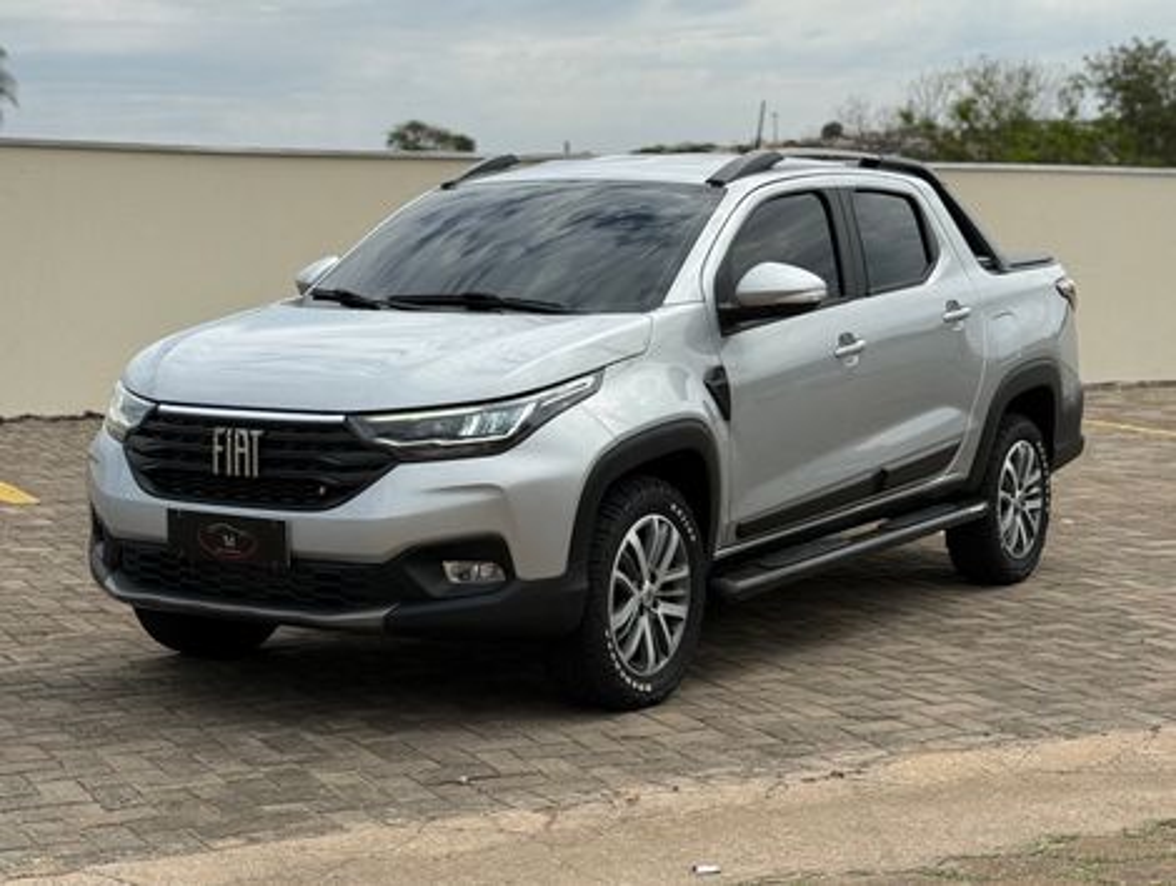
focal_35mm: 48
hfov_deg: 39.6
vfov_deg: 30.3
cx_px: 588
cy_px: 443
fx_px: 1633
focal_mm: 6.76
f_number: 1.78
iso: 100
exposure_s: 1/7143
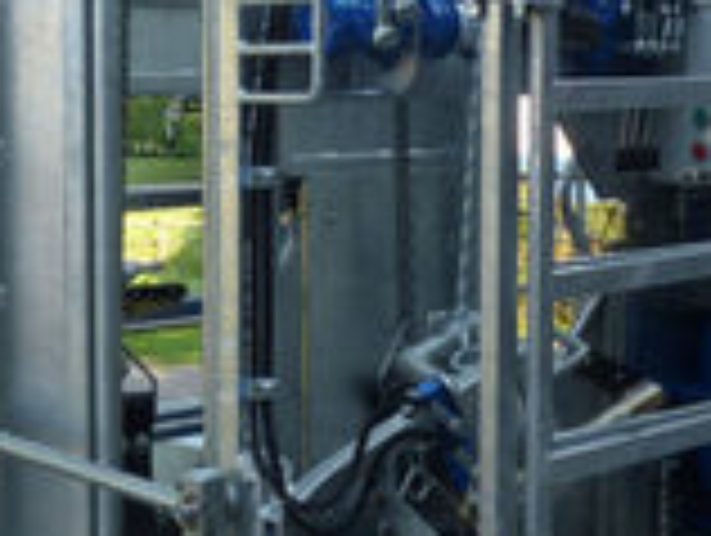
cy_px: 291
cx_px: 238
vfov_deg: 18.7
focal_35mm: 79
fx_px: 1625
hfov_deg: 24.6
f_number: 3.5
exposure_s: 1/125
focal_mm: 4.1
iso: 80
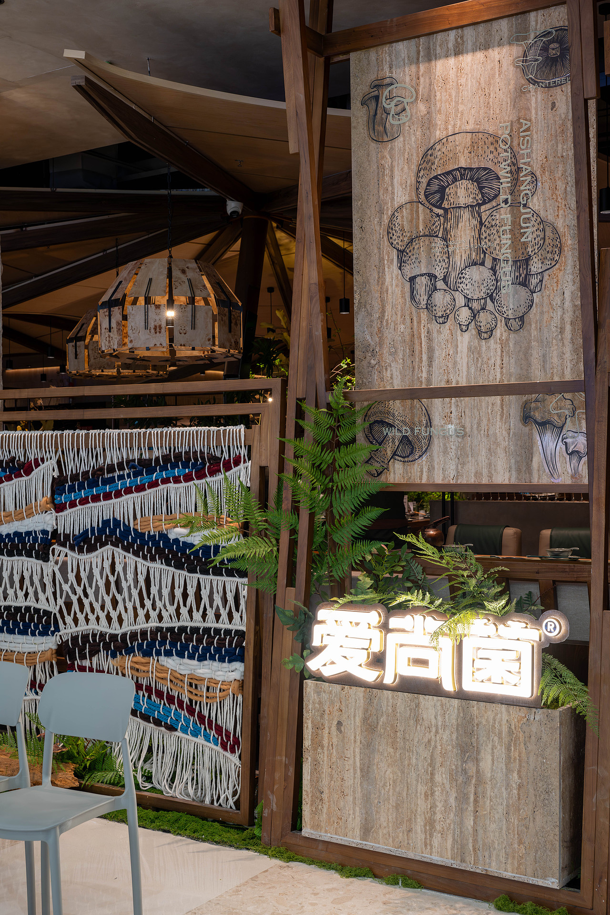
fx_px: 1067
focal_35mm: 42
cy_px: 458
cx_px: 305
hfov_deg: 31.9
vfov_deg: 46.4
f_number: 6.3
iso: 500
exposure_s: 1/30
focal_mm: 42
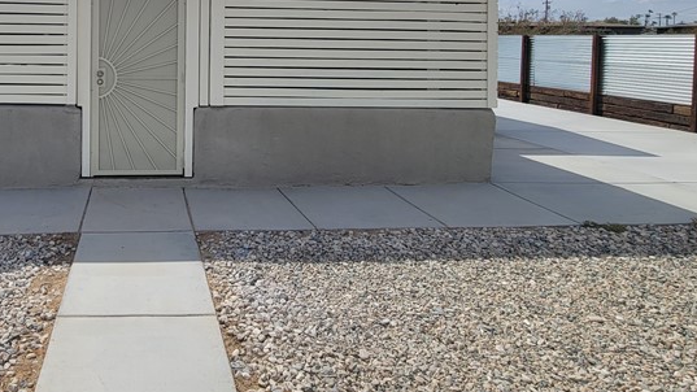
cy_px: 58
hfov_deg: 65.2
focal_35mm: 27
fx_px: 499
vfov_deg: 40.4
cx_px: 166
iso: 50
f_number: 2.2
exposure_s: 1/3829
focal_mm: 2.2
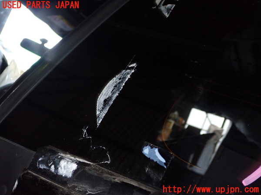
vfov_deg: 39.7
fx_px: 271
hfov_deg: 51.4
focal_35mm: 36
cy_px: 98
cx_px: 130
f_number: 7.1
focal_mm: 6.37
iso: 500
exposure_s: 1/40
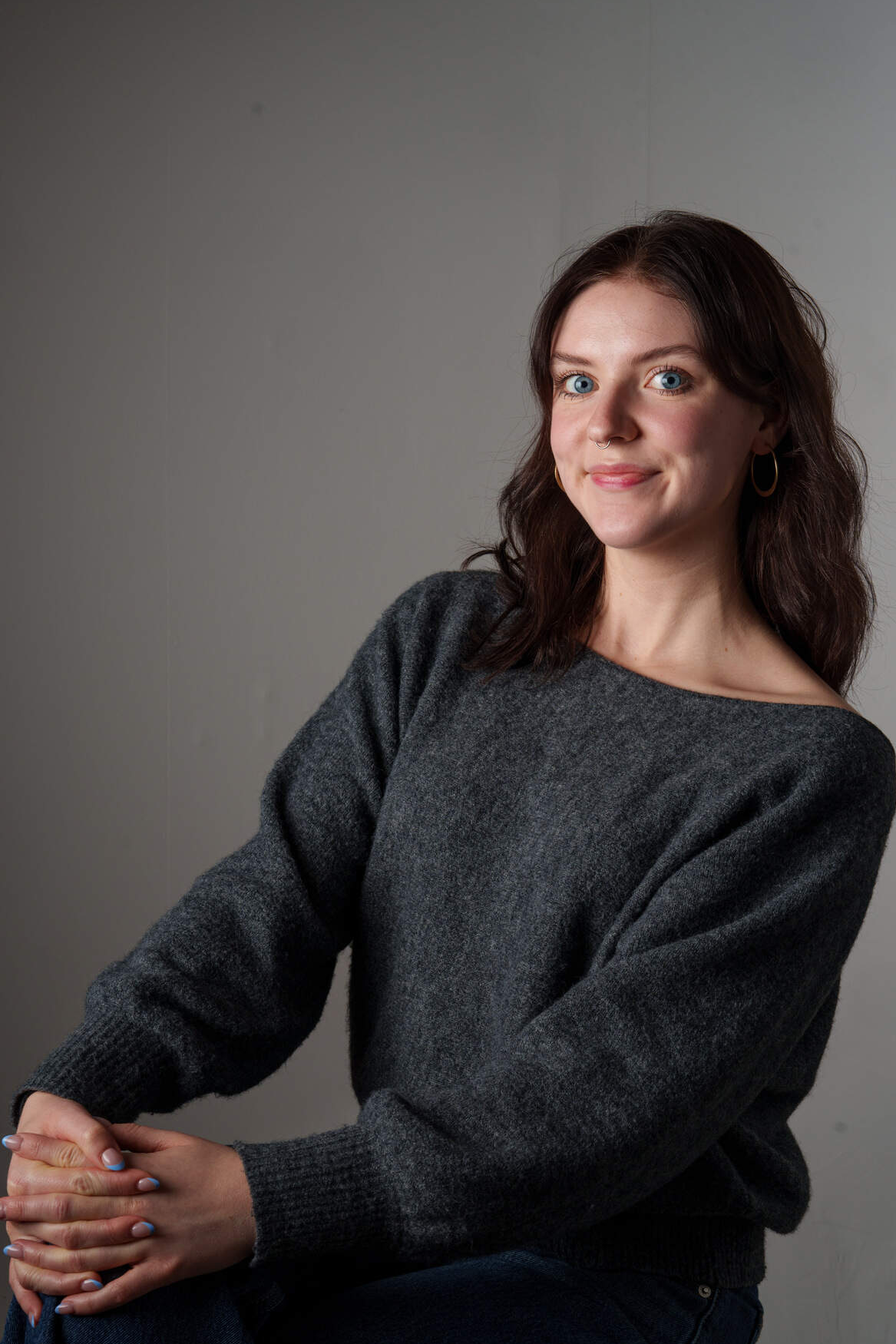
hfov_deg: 18.9
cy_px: 676
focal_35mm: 72
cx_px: 448
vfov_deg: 28.1
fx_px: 2687
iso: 100
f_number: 11
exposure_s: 1/250
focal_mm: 70
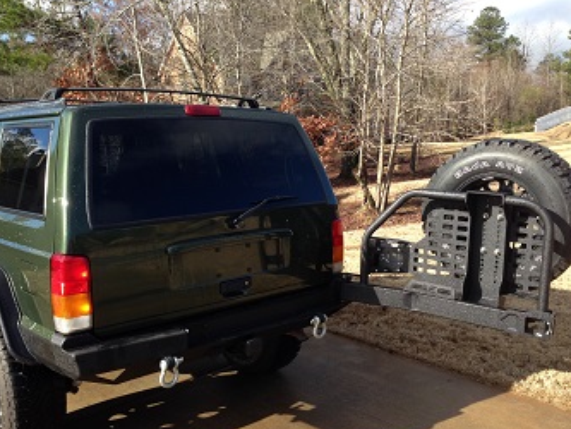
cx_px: 289
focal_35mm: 37
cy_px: 221
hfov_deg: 50.1
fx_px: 611
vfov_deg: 38.7
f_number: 2.4
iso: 50
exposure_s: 1/523
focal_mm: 4.12
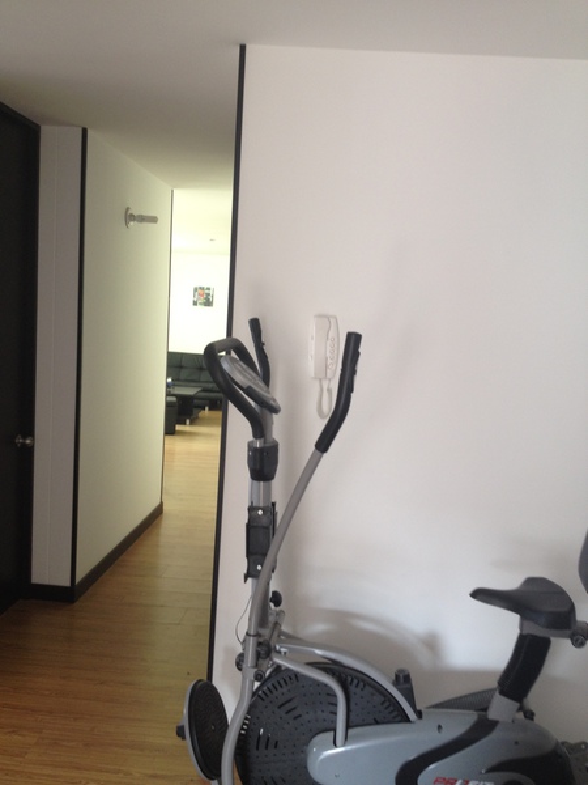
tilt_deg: -10.5
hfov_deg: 40.7
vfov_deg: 52.6
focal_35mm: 35
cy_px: 392
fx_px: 793
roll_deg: -3.1
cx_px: 294
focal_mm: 4.28
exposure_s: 1/20
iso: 64
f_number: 2.4
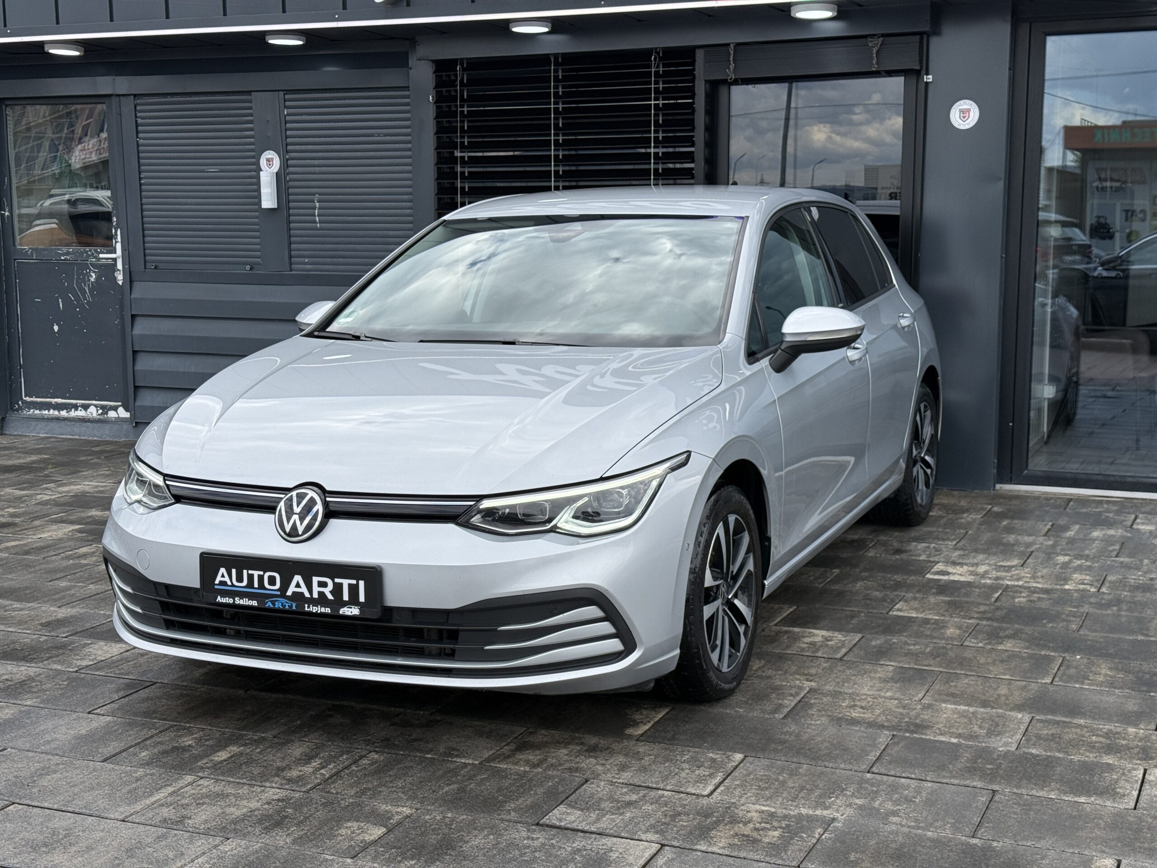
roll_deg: +1.2
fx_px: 1604
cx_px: 578
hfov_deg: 39.7
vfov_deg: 30.3
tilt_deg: -5.5
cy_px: 434
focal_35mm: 48
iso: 64
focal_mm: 6.76
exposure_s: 1/1931
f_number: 1.78
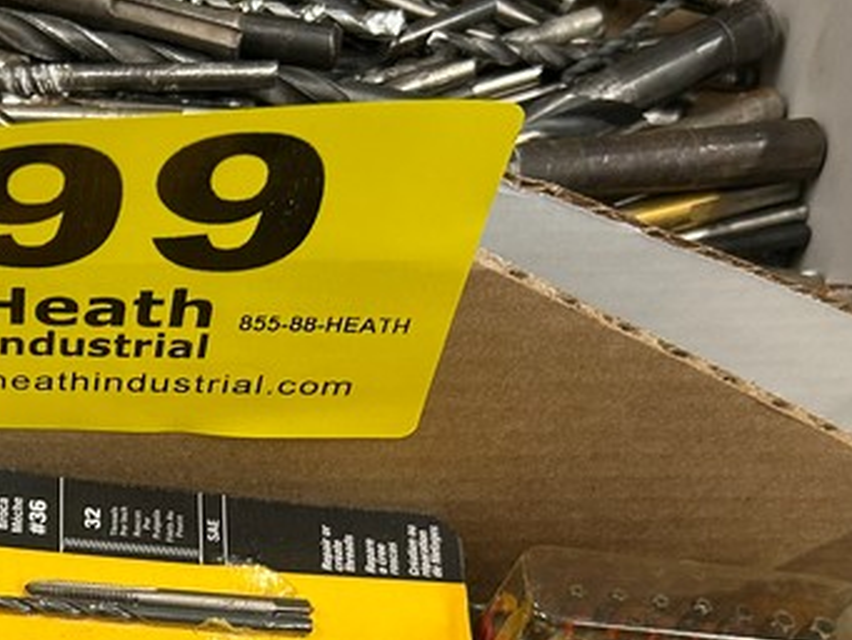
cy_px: 778
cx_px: 60
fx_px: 1920
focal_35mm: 78
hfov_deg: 24.2
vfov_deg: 17.9
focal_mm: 5.7
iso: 80
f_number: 1.5
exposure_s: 1/60
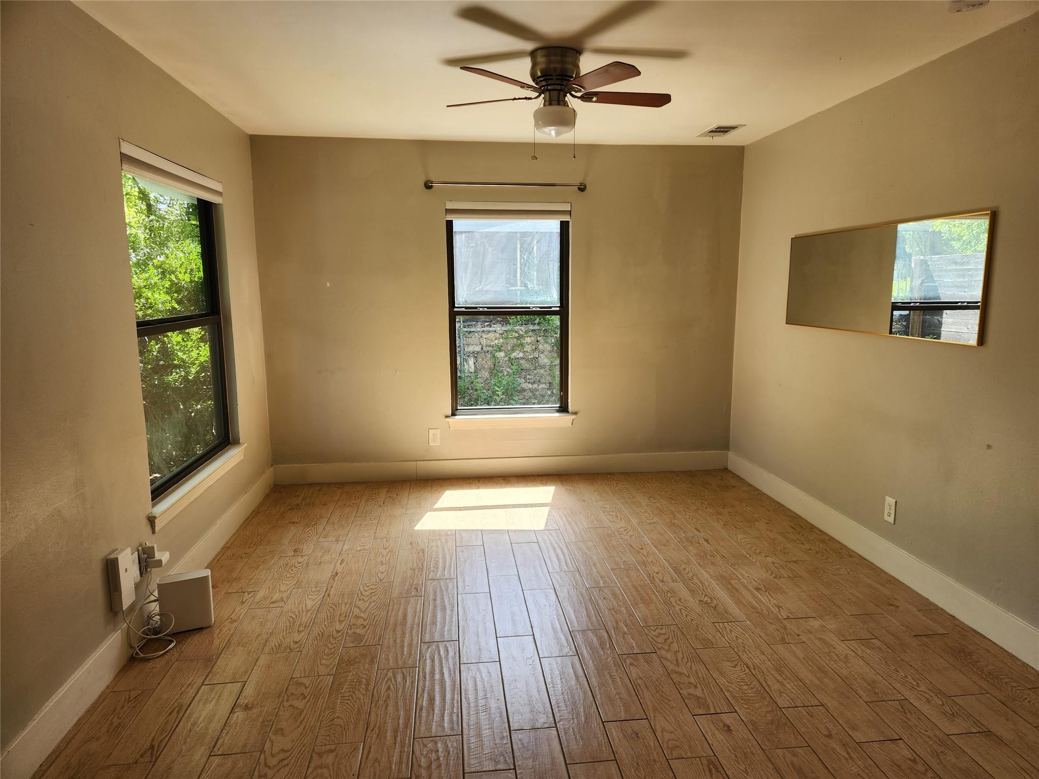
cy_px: 390
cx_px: 520
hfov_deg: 73.9
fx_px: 690
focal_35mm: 23
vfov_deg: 58.9
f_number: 1.8
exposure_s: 1/180
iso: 40
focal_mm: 5.4
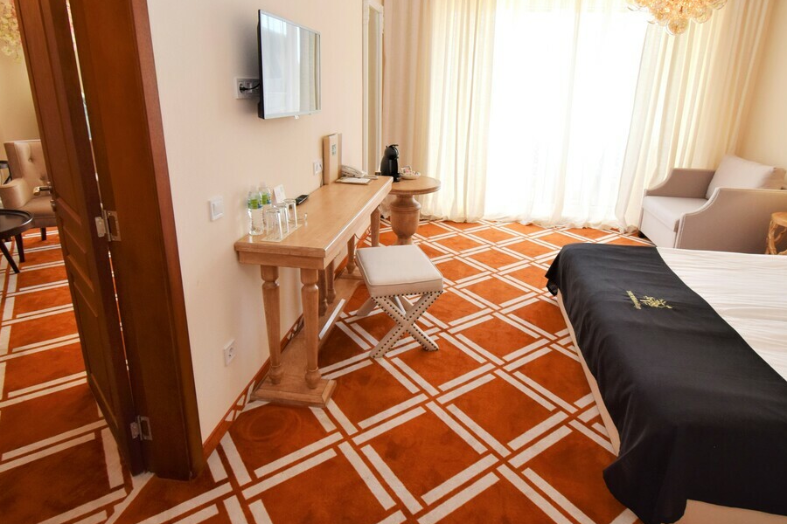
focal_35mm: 20
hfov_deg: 83.9
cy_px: 219
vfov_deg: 61.6
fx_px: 437
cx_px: 413
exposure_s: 1/125
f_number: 5.6
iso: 360
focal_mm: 10
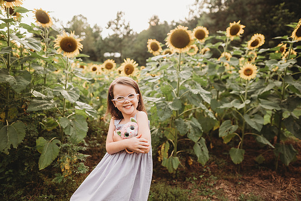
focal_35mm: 24
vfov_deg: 53.2
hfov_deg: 73.7
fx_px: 201
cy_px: 100
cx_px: 150
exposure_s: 1/320
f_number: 2.2
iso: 125
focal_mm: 24
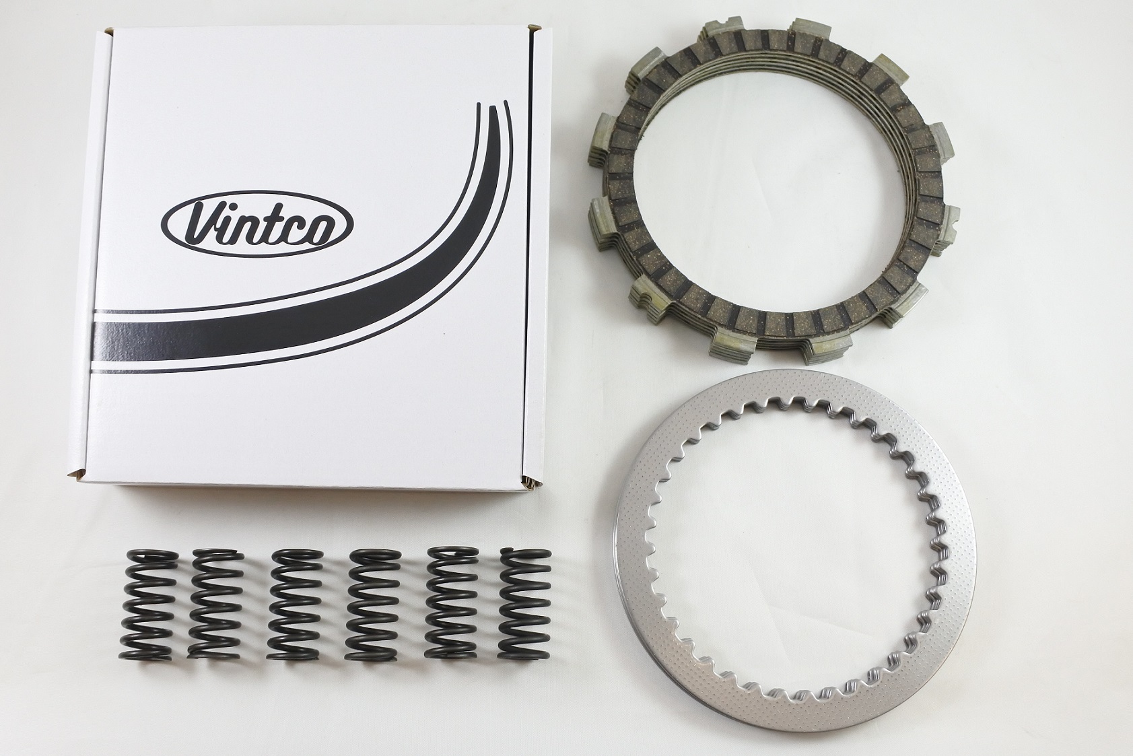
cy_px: 378
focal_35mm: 27
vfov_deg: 48.0
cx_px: 566
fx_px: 850
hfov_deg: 67.4
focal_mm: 10
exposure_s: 1/125
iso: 400
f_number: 3.5
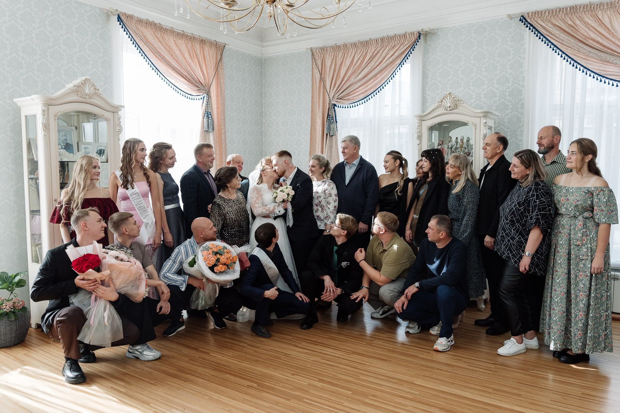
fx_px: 482
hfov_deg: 65.5
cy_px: 206
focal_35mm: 28
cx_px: 310
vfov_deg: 46.4
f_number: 3.5
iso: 400
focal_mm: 28
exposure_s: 1/160
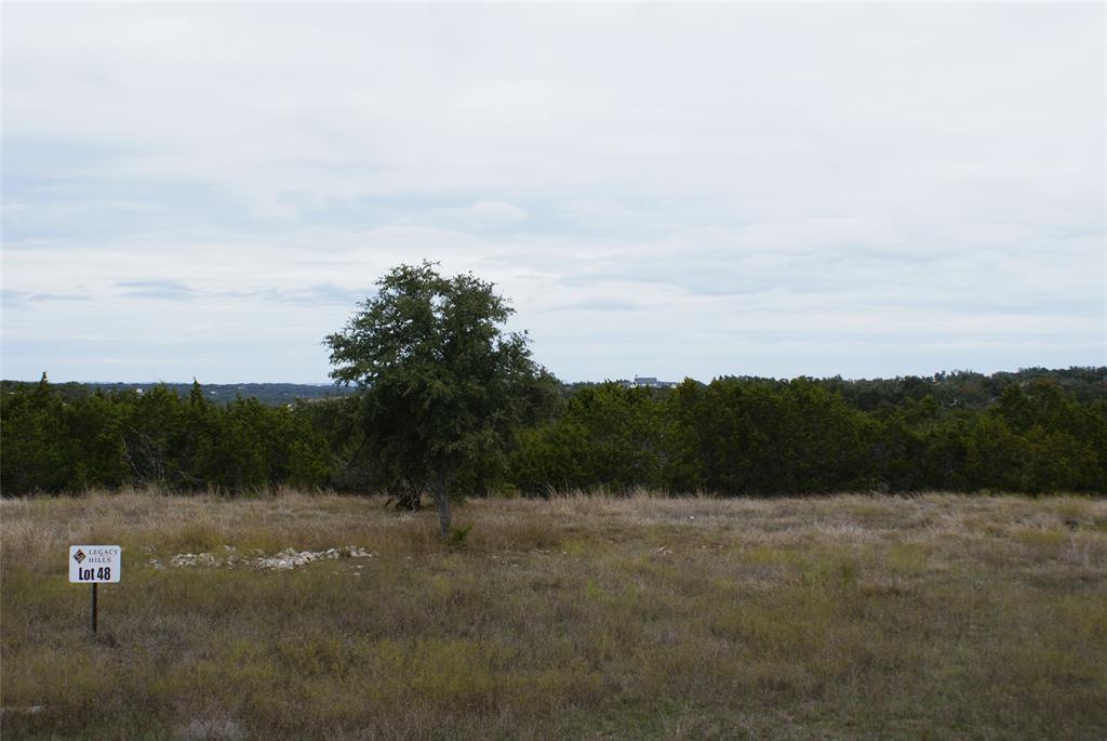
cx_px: 554
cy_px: 370
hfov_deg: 43.6
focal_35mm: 45
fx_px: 1385
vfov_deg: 29.9
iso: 100
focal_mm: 30
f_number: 9
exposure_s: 1/250
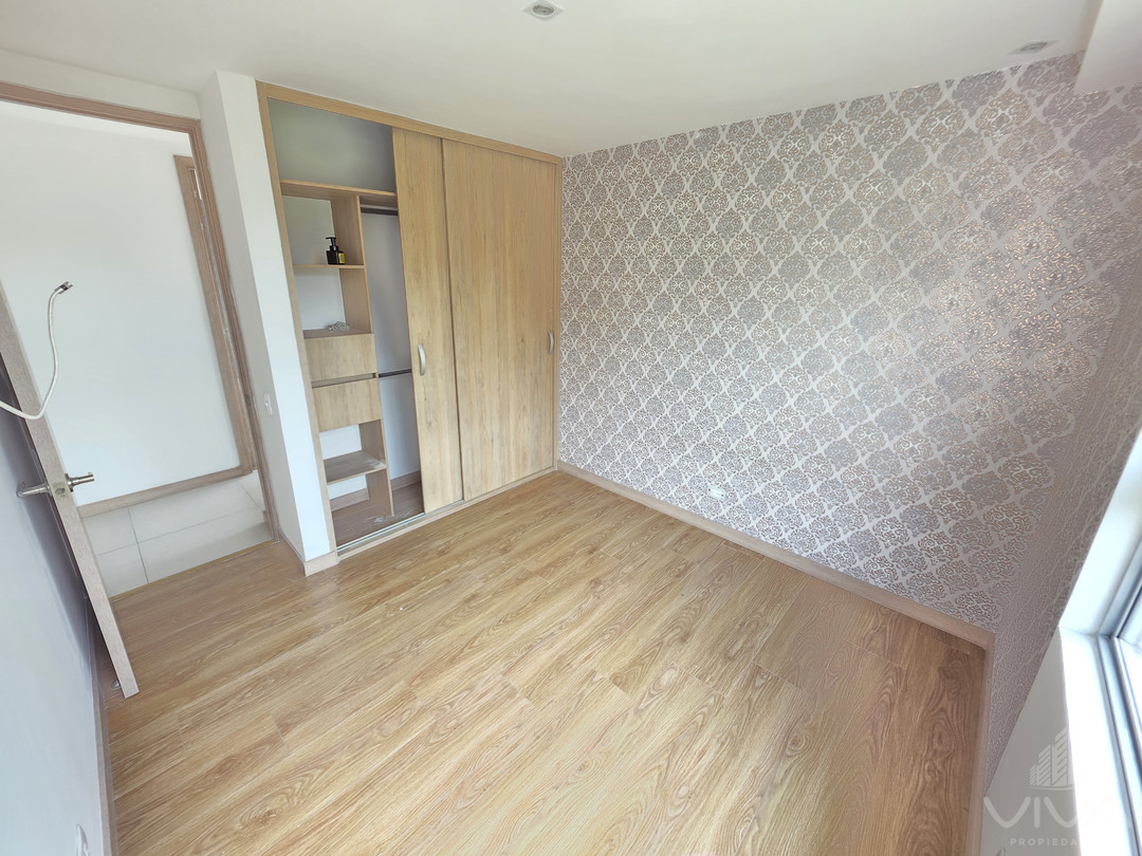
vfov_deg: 89.9
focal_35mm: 13
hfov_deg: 106.2
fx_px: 429
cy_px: 428
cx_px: 571
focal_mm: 2.2
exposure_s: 1/120
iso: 125
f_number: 1.9
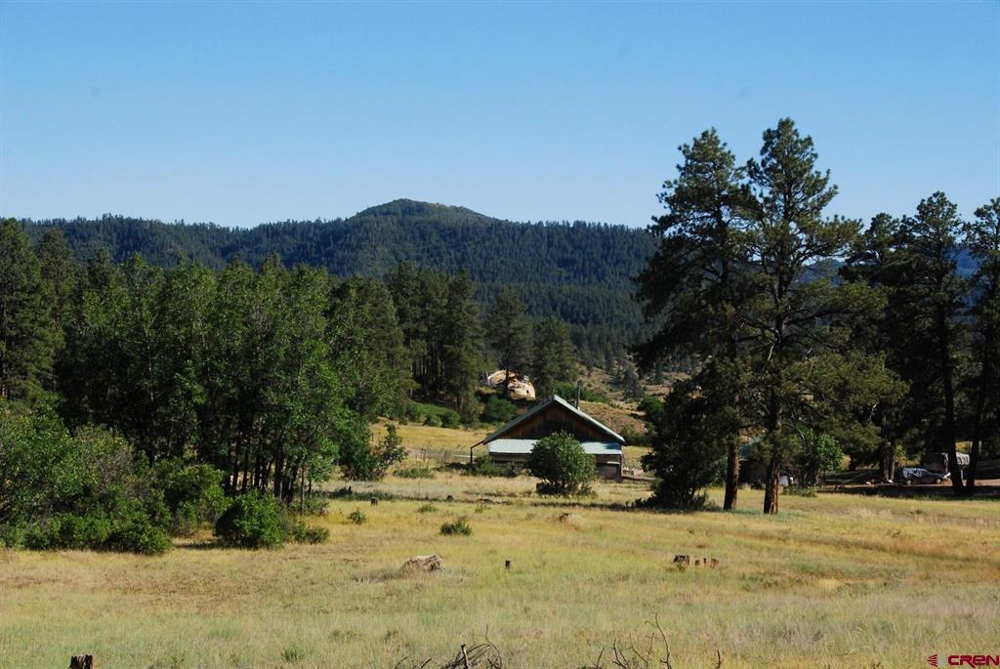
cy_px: 334
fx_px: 2085
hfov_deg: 27.0
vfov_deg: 18.2
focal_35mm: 75
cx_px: 500
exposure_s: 1/500
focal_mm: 50
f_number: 11
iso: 400
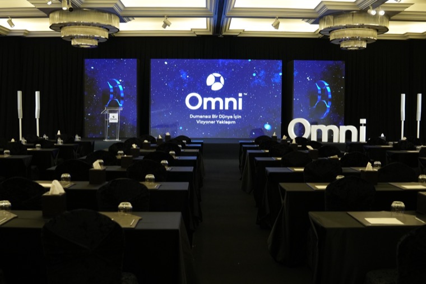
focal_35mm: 36
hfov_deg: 53.2
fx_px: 426
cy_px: 142
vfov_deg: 36.8
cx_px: 213
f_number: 2.8
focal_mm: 24
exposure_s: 1/160
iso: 2000
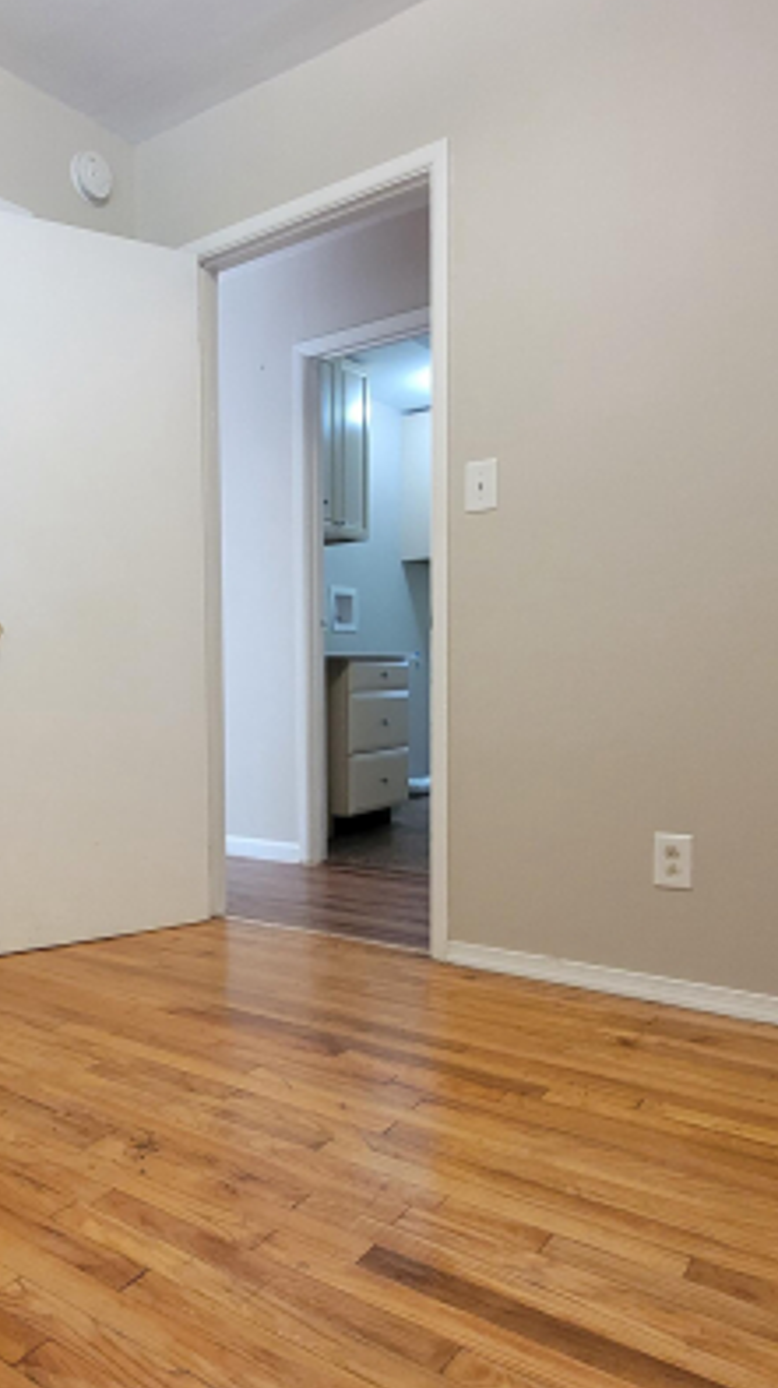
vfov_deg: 76.1
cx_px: 150
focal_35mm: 24
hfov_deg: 45.1
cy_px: 768
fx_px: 882
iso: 400
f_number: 2.2
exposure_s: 1/60
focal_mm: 2.2
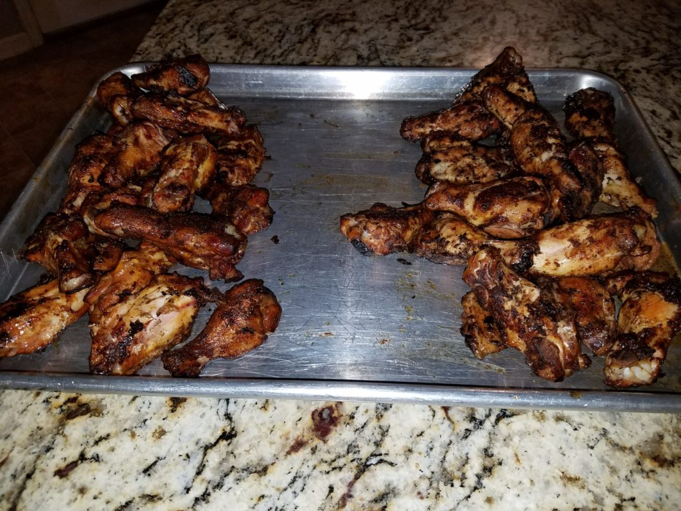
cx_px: 340
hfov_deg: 67.3
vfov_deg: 53.1
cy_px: 256
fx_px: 511
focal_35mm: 26
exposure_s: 1/61
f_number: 1.7
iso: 50
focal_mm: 4.2
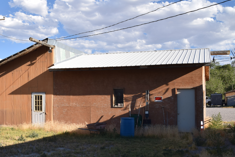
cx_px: 79
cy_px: 92
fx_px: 255
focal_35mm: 39
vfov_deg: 34.1
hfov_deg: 48.8
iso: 100
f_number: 8
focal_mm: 18
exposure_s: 1/200
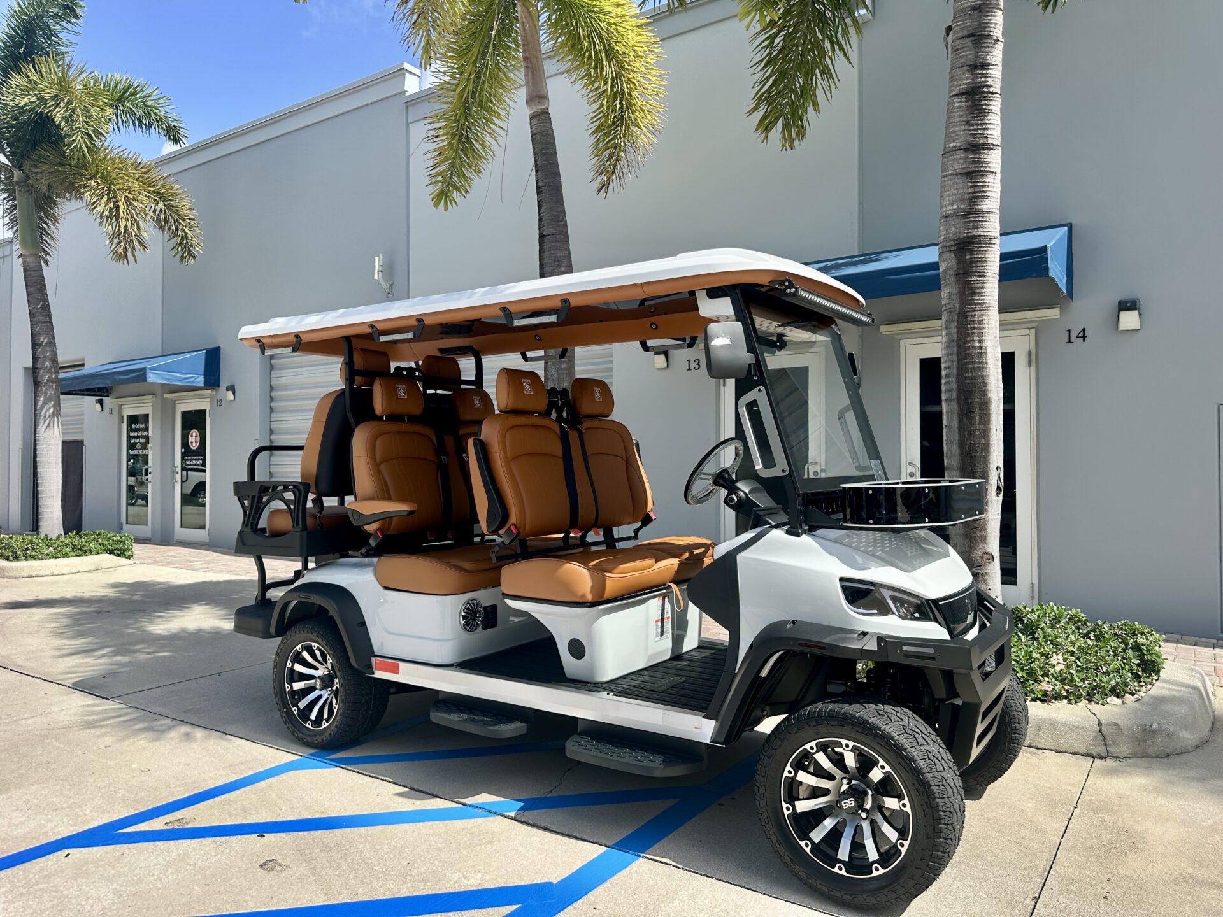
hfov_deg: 71.6
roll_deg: +0.8
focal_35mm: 24
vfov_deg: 56.8
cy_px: 458
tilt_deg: +0.6
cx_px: 612
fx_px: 848
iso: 80
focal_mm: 6.86
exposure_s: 1/2660
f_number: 1.78
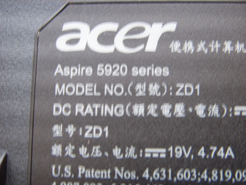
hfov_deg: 47.9
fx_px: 277
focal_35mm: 39
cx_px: 123
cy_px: 92
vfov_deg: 36.8
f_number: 3.5
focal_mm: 6.6
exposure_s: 1/1.43
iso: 63
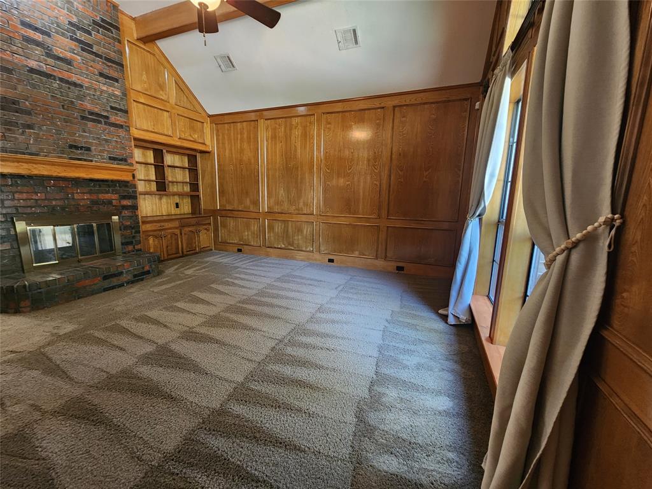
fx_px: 245
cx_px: 326
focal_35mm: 13
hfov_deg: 106.2
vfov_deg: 89.9
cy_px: 244
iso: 400
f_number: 2.2
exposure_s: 1/30
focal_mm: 2.2
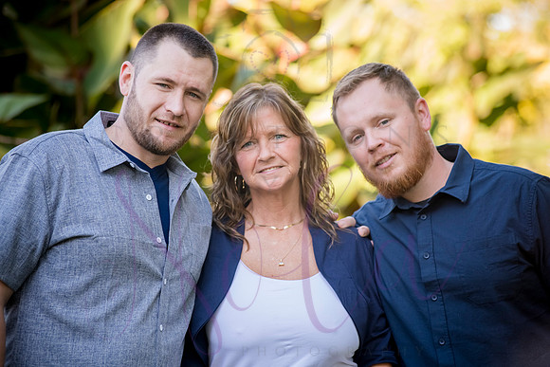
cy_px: 184
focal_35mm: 145
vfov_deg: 9.5
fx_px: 2216
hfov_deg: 14.2
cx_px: 275
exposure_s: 1/500
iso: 800
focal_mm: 145
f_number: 4
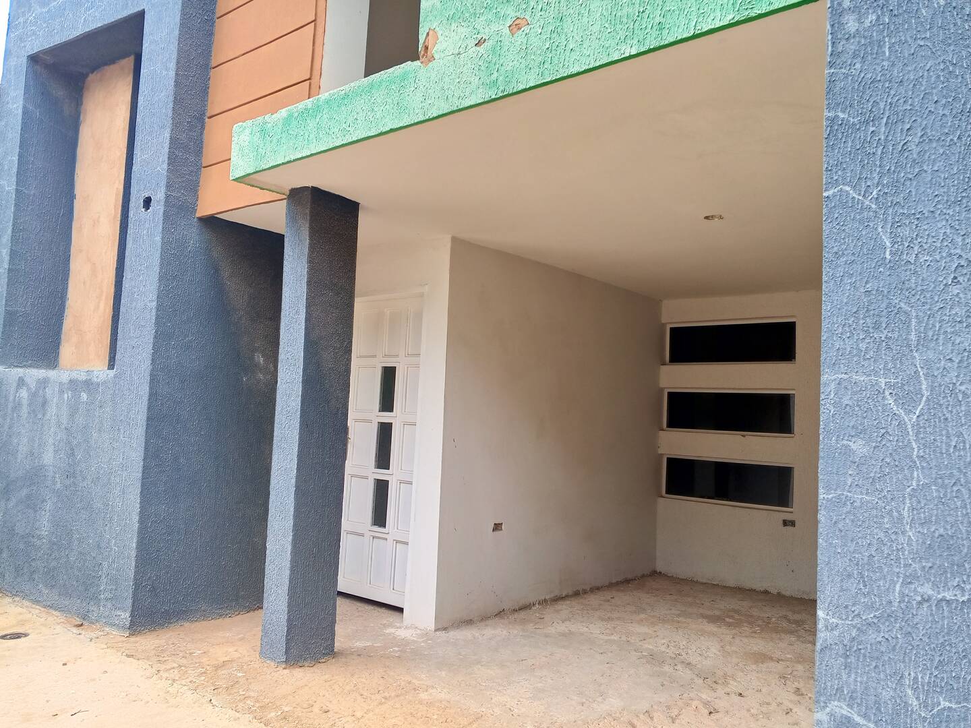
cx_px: 486
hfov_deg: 65.3
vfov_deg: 51.4
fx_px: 757
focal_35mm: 27
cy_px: 364
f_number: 1.6
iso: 56
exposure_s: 1/168
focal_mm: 4.09
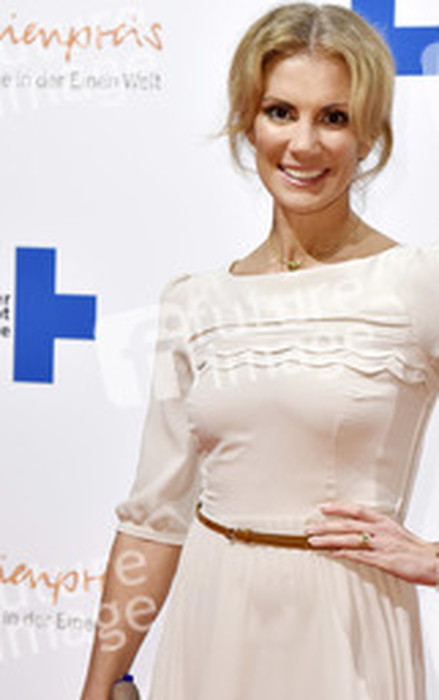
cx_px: 314
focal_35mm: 111
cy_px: 479
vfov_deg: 18.7
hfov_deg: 11.8
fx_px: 2121
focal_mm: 70
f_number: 5.6
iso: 2500
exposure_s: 1/160
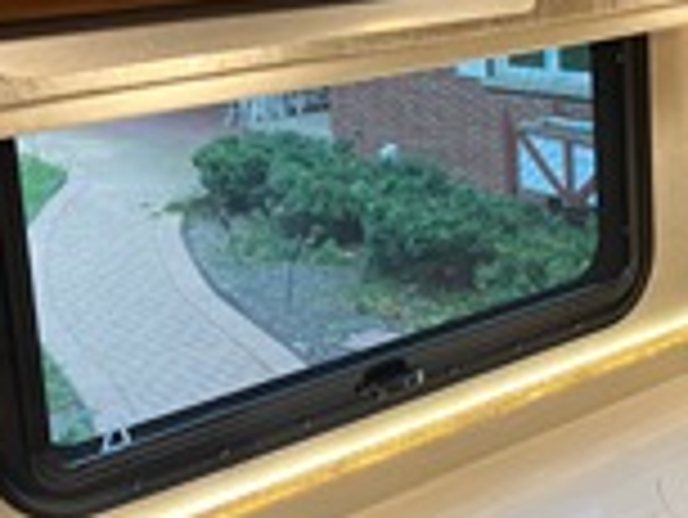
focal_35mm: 68
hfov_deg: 28.2
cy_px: 140
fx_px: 1353
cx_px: 508
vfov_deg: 21.5
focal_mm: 5.7
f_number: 1.5
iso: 100
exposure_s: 1/121
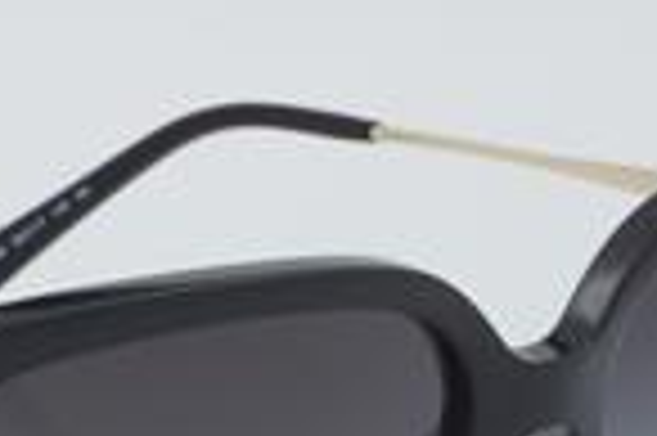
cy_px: 472
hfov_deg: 10.0
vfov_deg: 6.7
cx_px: 81
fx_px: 3737
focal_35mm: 205
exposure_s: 1/4
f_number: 32
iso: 100
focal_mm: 50
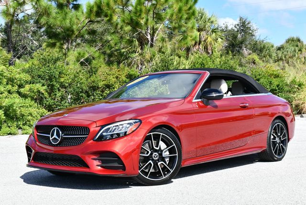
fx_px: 527
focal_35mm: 62
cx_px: 153
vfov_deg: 22.0
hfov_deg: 32.4
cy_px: 102
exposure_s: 1/250
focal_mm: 31
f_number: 8
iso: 125
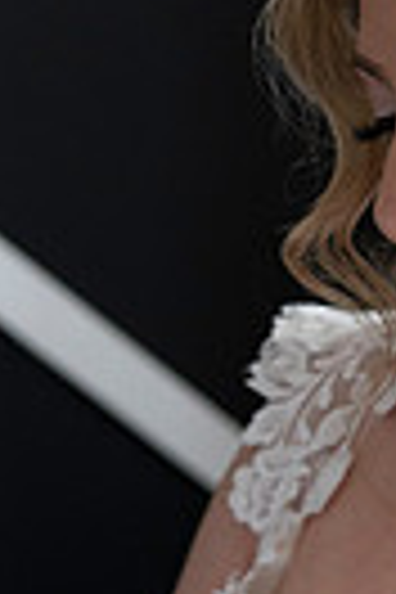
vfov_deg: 7.1
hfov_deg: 4.7
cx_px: 524
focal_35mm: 289
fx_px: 4768
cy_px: 306
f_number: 4
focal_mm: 85
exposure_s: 1/2000
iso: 4000
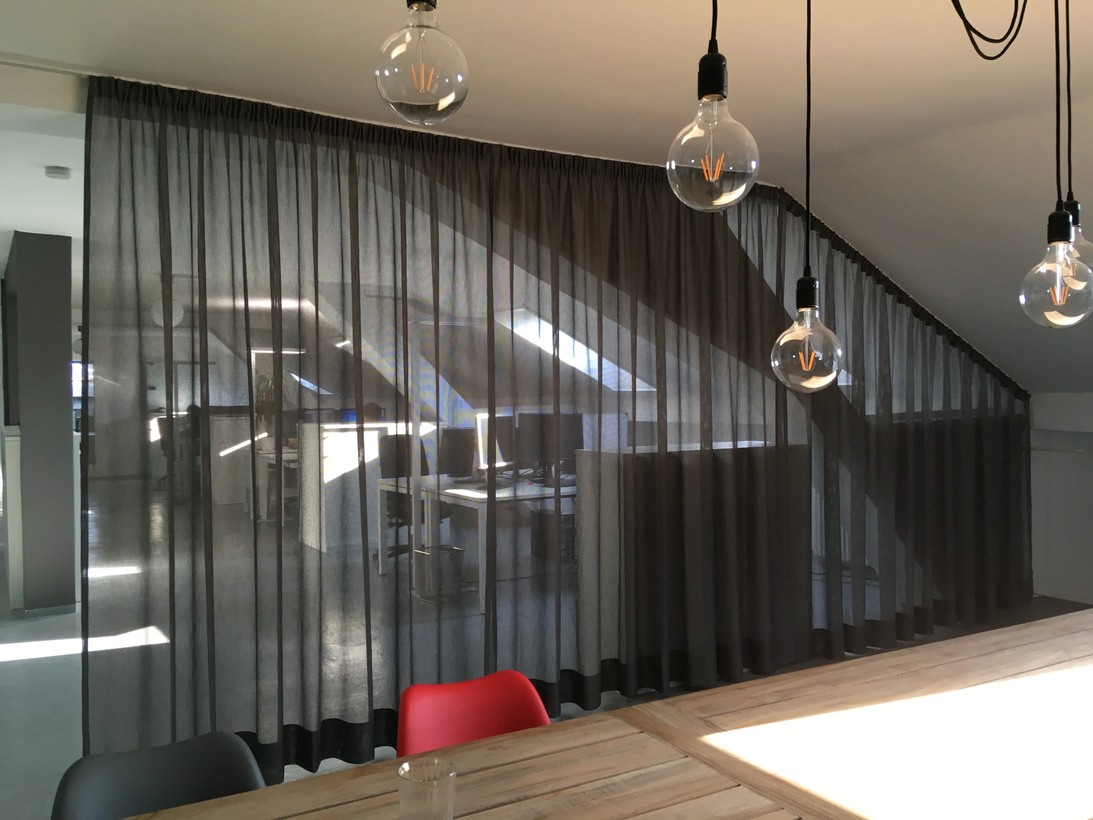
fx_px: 916
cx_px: 546
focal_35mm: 29
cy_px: 410
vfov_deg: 48.2
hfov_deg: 61.7
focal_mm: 4.15
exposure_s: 1/33
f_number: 2.2
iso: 50
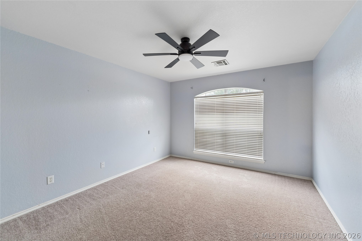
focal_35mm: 15
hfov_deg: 101.9
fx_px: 147
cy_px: 120
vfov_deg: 78.8
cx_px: 181
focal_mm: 14.6
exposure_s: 1/200
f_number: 2.8
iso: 400
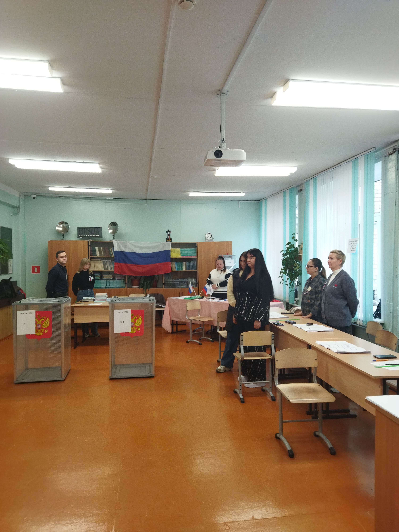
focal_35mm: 27
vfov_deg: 65.3
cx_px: 200
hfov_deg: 51.4
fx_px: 415
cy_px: 266
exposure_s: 1/100
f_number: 1.79
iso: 175
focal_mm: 4.71
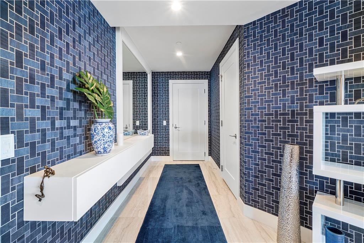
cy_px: 122
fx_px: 152
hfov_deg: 100.4
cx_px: 182
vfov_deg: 77.3
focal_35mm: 15
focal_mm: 10
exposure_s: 1/2
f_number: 11
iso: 160
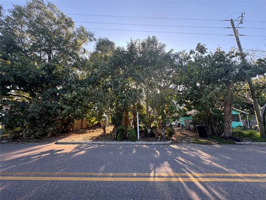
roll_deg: -0.8
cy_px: 100
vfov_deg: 85.7
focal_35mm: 14
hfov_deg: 102.1
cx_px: 133
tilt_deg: +11.9
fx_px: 108
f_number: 2.2
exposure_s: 1/124
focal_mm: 2.22
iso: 40
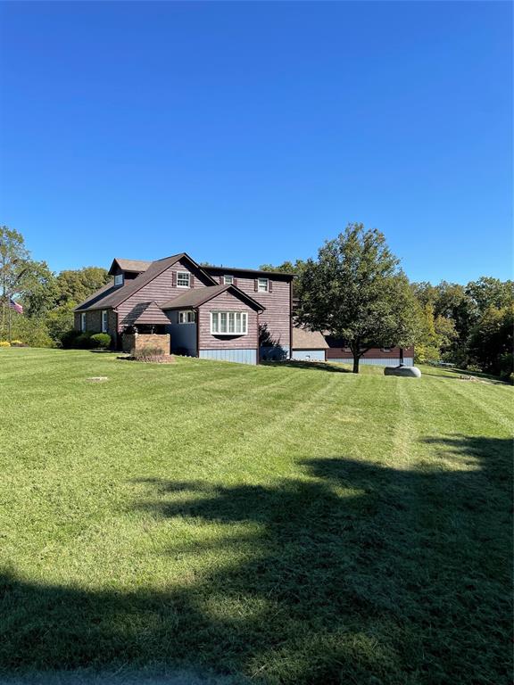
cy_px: 342
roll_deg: +1.4
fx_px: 515
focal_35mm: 26
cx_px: 257
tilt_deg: +0.9
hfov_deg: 53.1
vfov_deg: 67.3
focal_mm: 4.2
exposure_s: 1/2212
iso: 32
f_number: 1.6
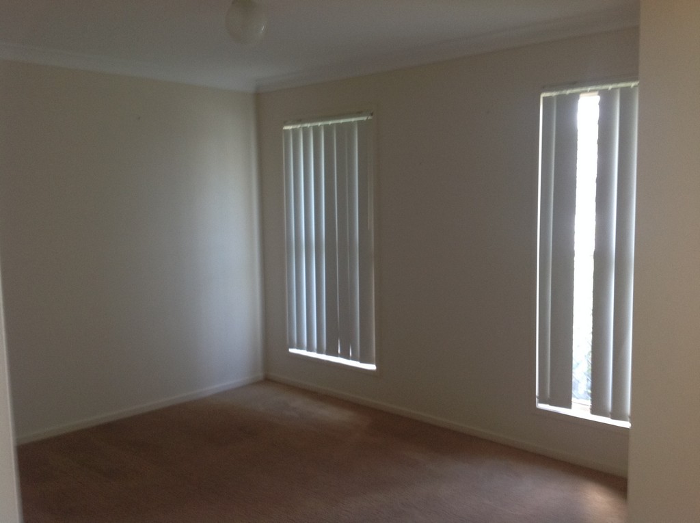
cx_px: 350
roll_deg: +0.9
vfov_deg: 40.6
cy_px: 262
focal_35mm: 35
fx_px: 707
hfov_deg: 52.7
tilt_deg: -5.6
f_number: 2.4
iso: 100
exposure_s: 1/15
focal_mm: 4.28
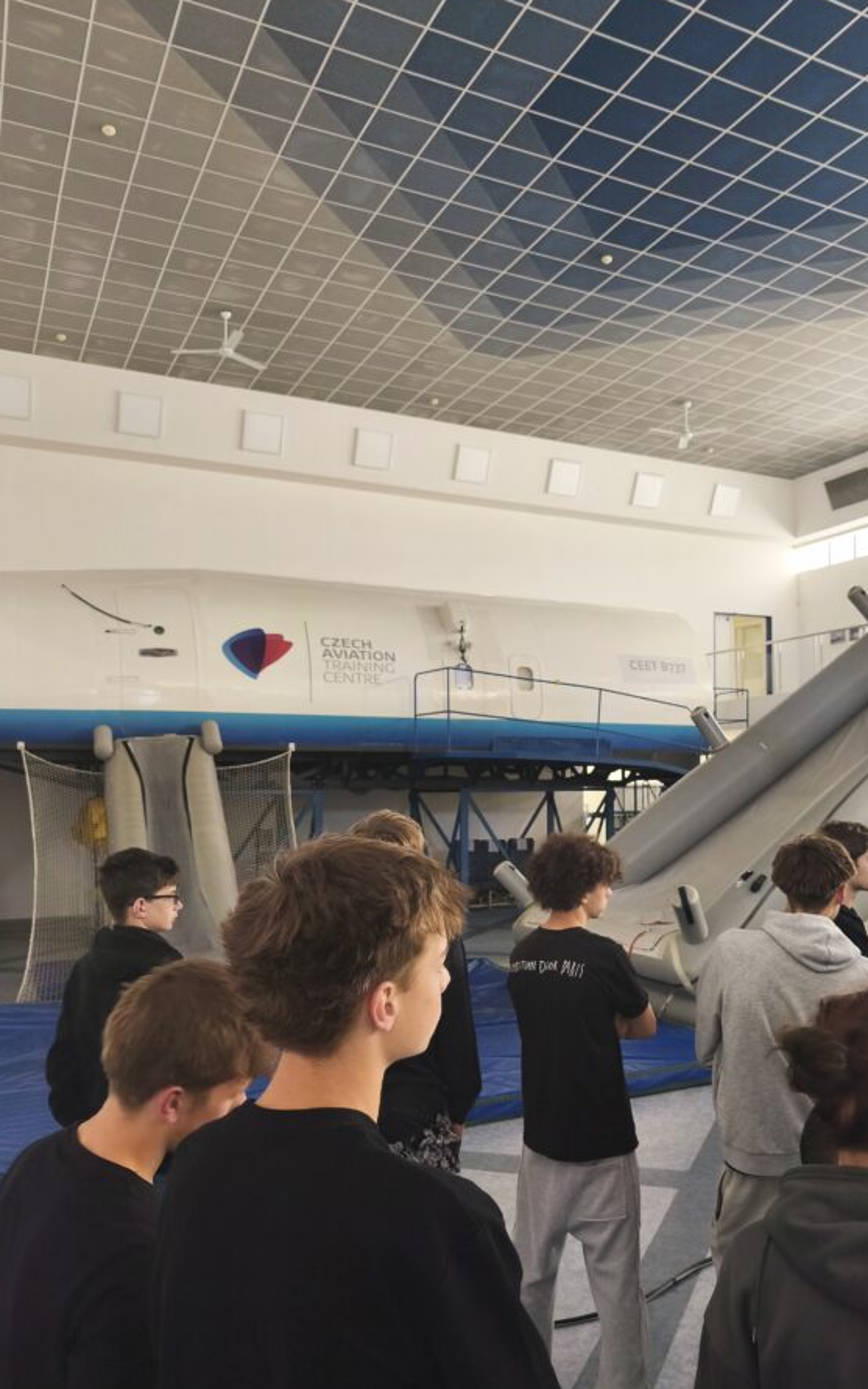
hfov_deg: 43.9
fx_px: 1060
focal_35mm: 28
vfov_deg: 66.3
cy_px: 758
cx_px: 575
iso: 400
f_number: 1.65
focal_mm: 6.18
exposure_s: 1/50
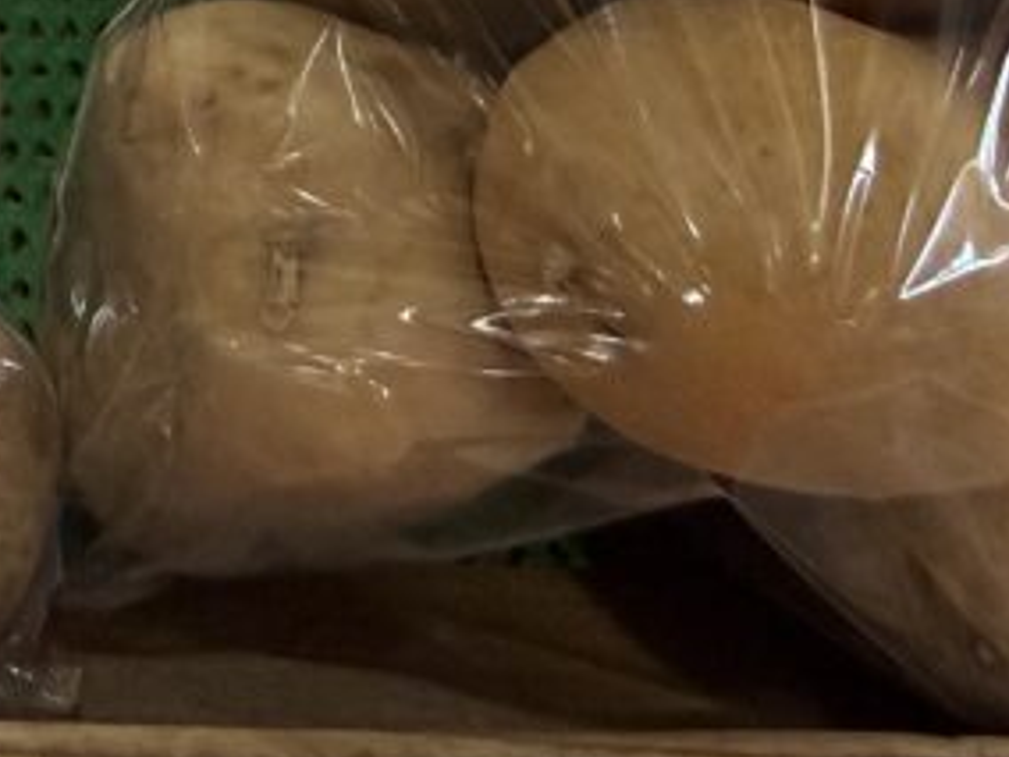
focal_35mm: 81
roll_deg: -4.4
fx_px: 2361
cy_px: -469
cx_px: 0
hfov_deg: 23.1
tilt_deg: -34.2
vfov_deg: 16.2
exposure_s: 1/120
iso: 250
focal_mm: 2.22
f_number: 2.2
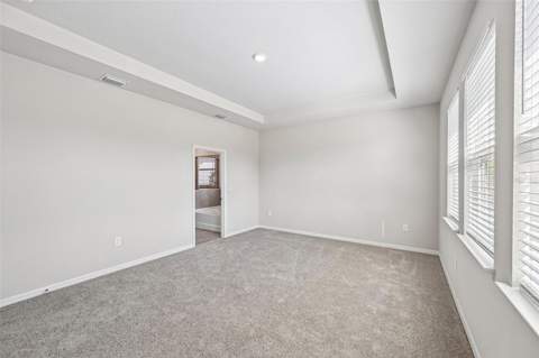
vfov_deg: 81.1
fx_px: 209
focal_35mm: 14
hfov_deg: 104.3
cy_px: 179
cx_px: 270
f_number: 8
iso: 400
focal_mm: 14
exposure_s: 1/160
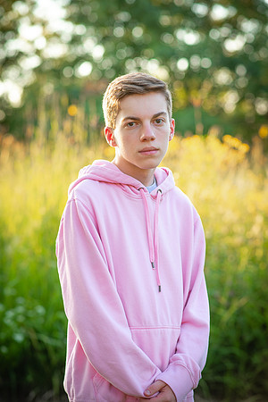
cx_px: 134
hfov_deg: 16.1
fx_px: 949
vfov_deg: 23.9
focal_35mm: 85
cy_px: 201
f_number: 2.8
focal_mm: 85
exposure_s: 1/200
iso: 110
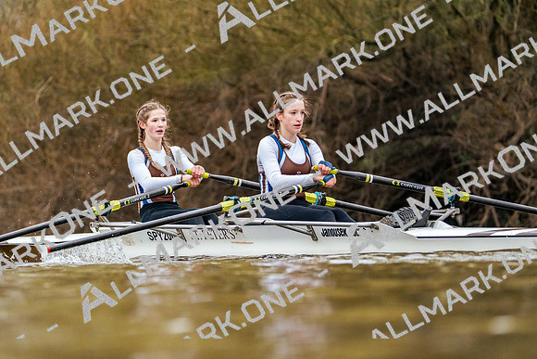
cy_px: 180
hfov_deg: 6.5
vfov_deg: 4.4
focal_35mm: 315
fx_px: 4700
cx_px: 268
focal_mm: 315
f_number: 6.3
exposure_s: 1/1600
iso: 4000
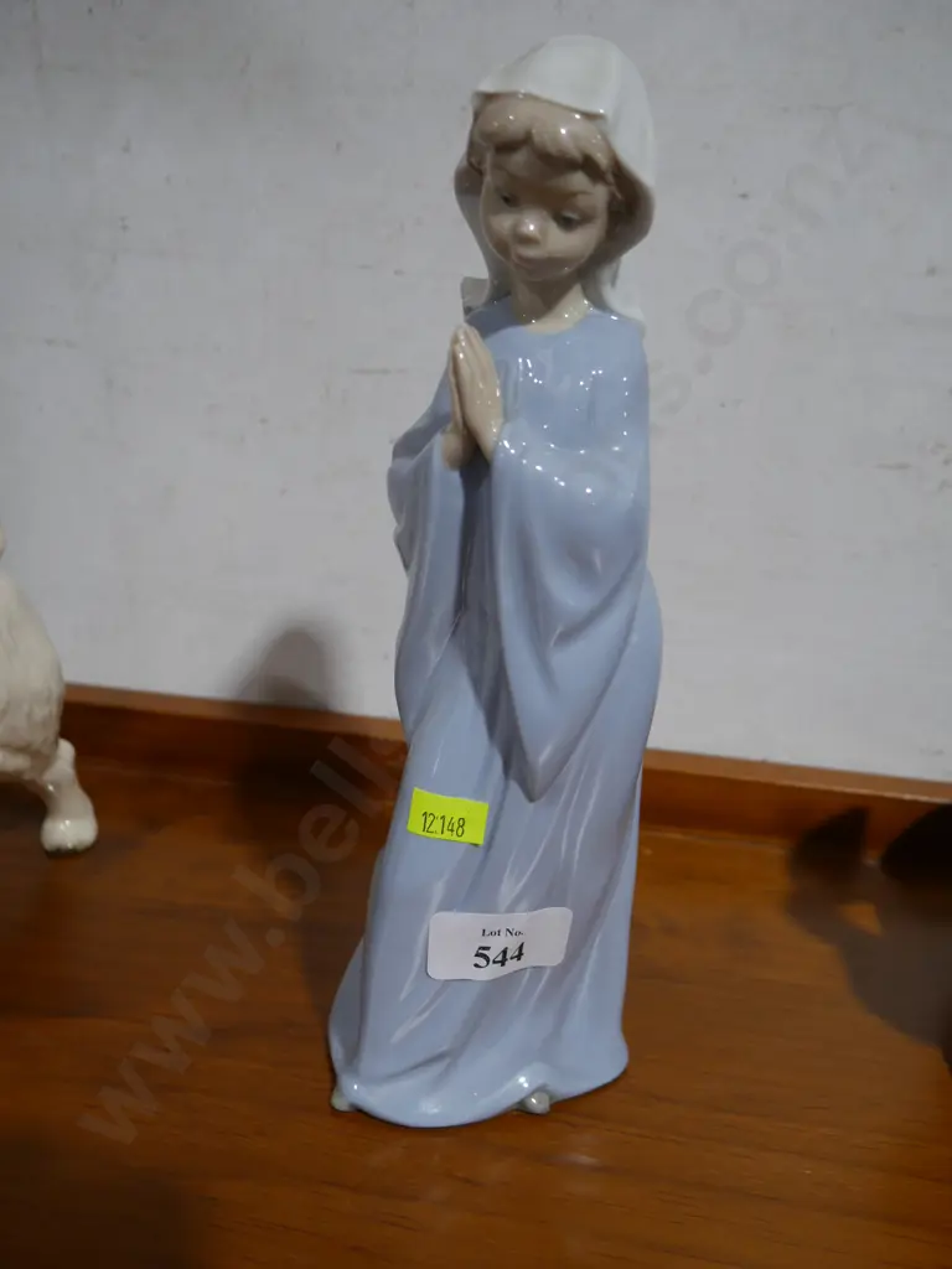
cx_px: 476
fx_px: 1173
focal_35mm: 32
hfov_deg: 44.2
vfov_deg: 56.8
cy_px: 634
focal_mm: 16
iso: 250
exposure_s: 1/60
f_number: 3.6
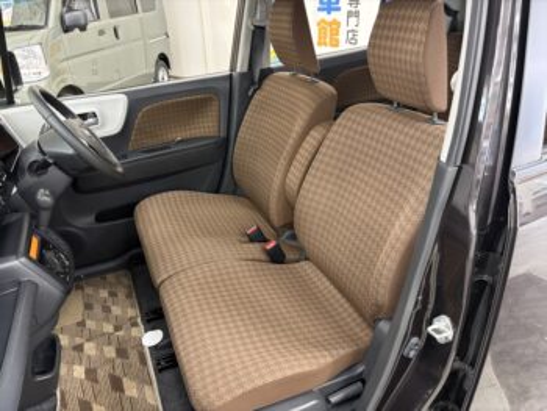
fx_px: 411
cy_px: 206
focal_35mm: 26
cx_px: 274
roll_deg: +2.8
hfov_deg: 67.3
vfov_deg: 53.1
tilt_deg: -25.9
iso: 500
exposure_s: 1/33
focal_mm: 5.96
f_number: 1.6
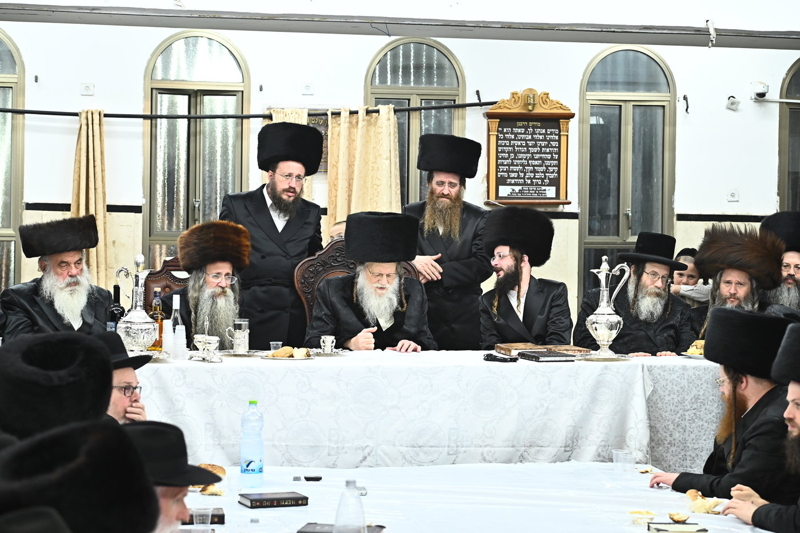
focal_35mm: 85
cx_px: 400
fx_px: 1889
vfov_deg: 16.1
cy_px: 266
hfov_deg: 23.9
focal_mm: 85
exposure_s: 1/200
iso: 1600
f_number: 5.6
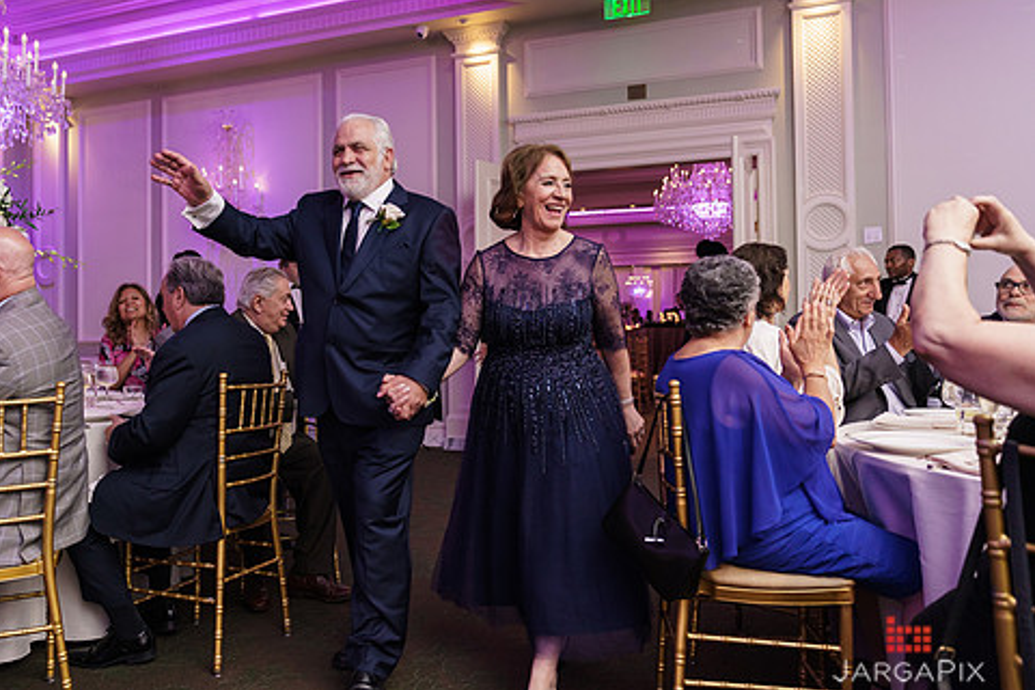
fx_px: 834
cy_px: 312
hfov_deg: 63.1
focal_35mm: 29
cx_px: 414
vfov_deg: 44.9
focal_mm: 24
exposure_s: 1/160
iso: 1250
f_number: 2.8
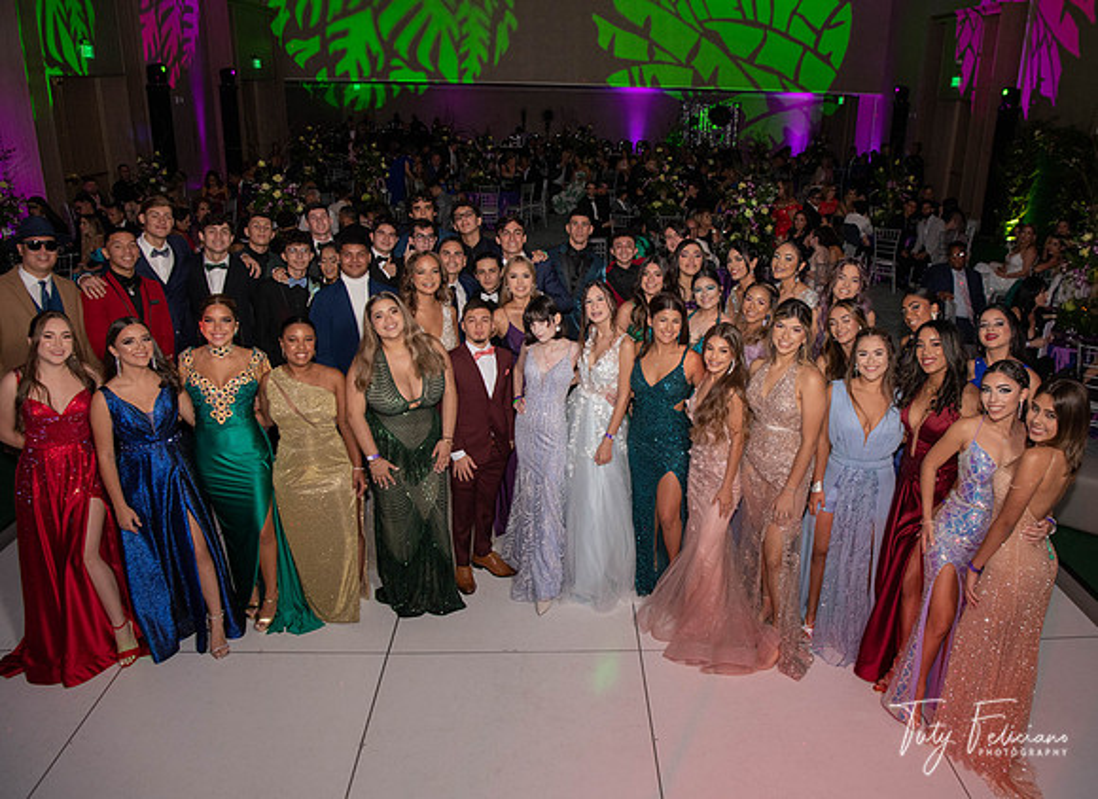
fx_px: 820
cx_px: 601
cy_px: 399
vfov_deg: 52.0
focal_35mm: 26
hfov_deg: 67.5
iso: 1250
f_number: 6.3
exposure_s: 1/125
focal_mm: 24
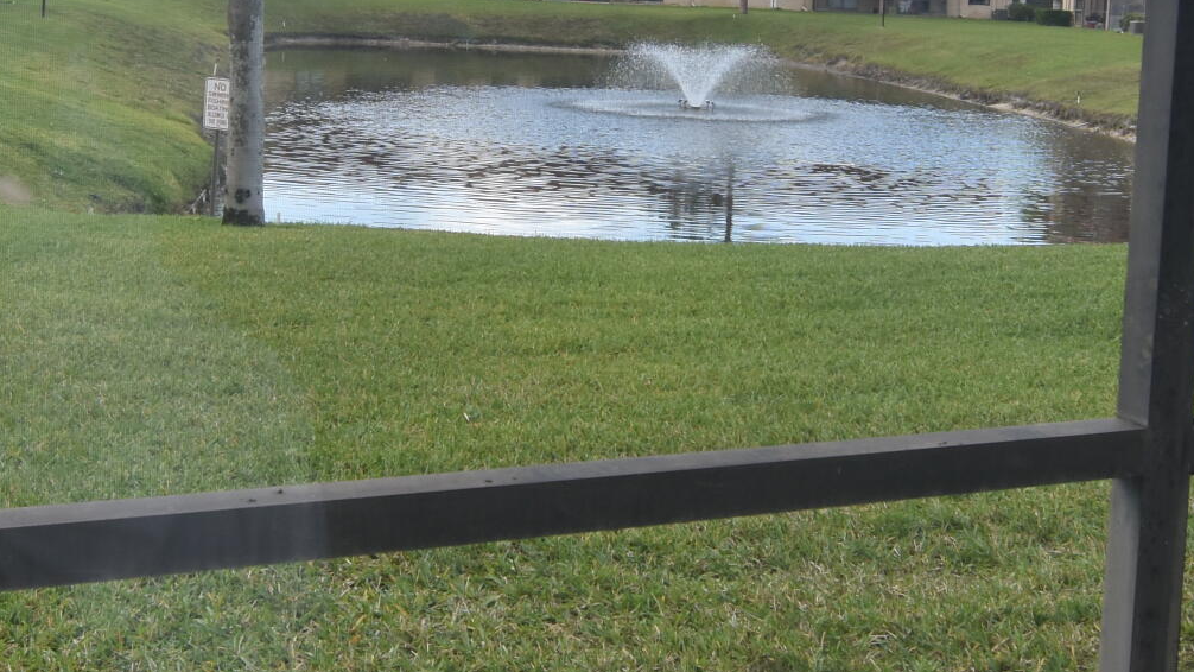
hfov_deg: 40.1
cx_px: 652
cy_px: 138
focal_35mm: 52
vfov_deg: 22.9
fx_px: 1633
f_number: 5.6
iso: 160
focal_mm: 11
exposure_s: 1/125
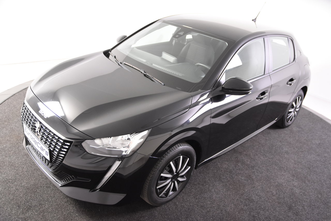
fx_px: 303
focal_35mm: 33
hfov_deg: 57.2
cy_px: 110
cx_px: 166
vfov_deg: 40.0
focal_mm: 22
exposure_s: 1/40
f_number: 3
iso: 1600
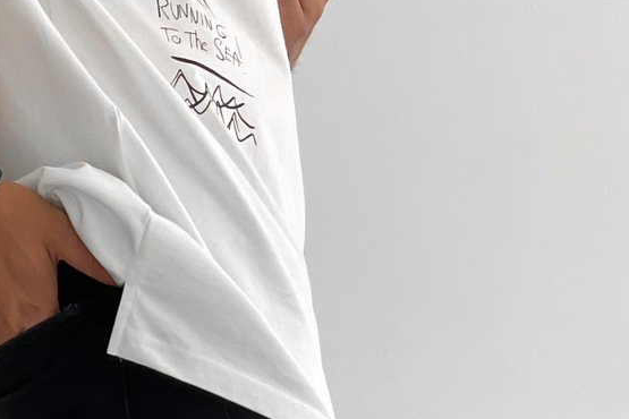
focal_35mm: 87
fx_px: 1520
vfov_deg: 13.8
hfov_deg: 22.8
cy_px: 784
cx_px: 59
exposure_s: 1/120
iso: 40
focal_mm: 3
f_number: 1.8
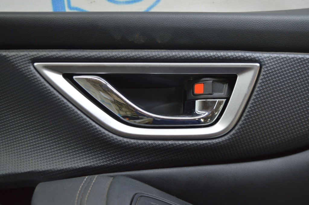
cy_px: 102
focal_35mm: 46
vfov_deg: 28.9
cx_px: 154
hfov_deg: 42.4
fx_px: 399
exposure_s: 1/40
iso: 400
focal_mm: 31
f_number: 4.2
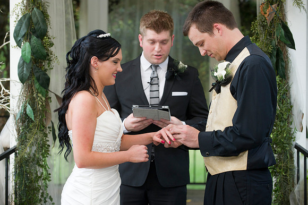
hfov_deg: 17.7
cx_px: 154
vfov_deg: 11.8
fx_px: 992
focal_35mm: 116
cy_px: 102
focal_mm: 116
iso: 800
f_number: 4
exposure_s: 1/125
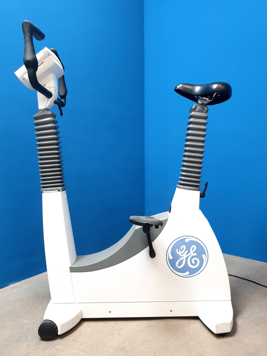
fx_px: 267
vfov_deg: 67.3
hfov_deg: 53.1
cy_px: 178
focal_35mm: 26
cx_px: 134
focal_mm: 4.3
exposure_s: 1/33
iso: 320
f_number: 2.4
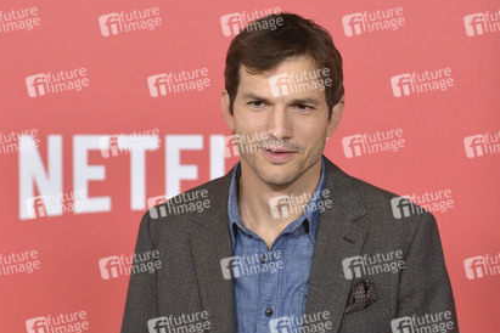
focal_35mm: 115
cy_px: 174
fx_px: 1597
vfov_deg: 11.9
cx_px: 268
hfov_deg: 17.8
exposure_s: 1/320
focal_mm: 105
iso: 1600
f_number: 6.3
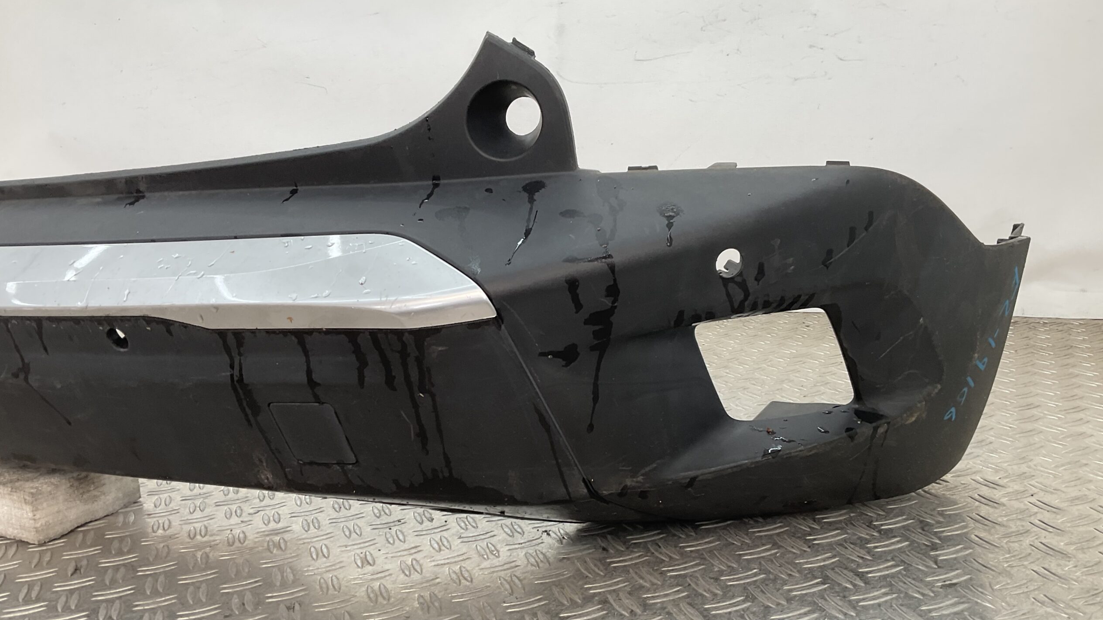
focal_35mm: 32
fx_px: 936
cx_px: 552
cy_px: 354
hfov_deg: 61.0
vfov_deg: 36.6
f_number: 1.8
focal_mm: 3
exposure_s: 1/120
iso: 25
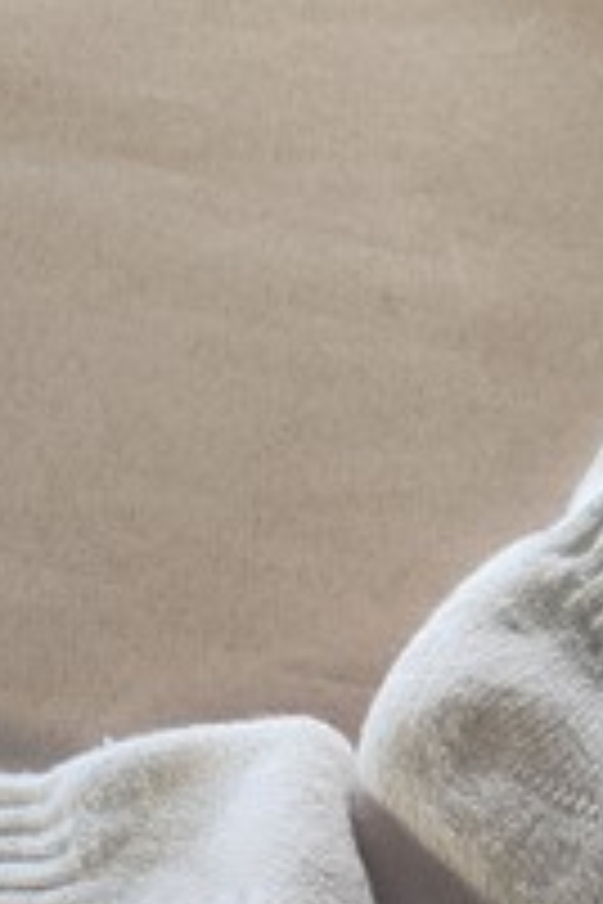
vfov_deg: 25.9
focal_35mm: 70
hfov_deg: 19.4
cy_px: 1070
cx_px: 385
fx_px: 1759
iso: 1600
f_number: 1.9
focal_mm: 6.12
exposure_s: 1/100
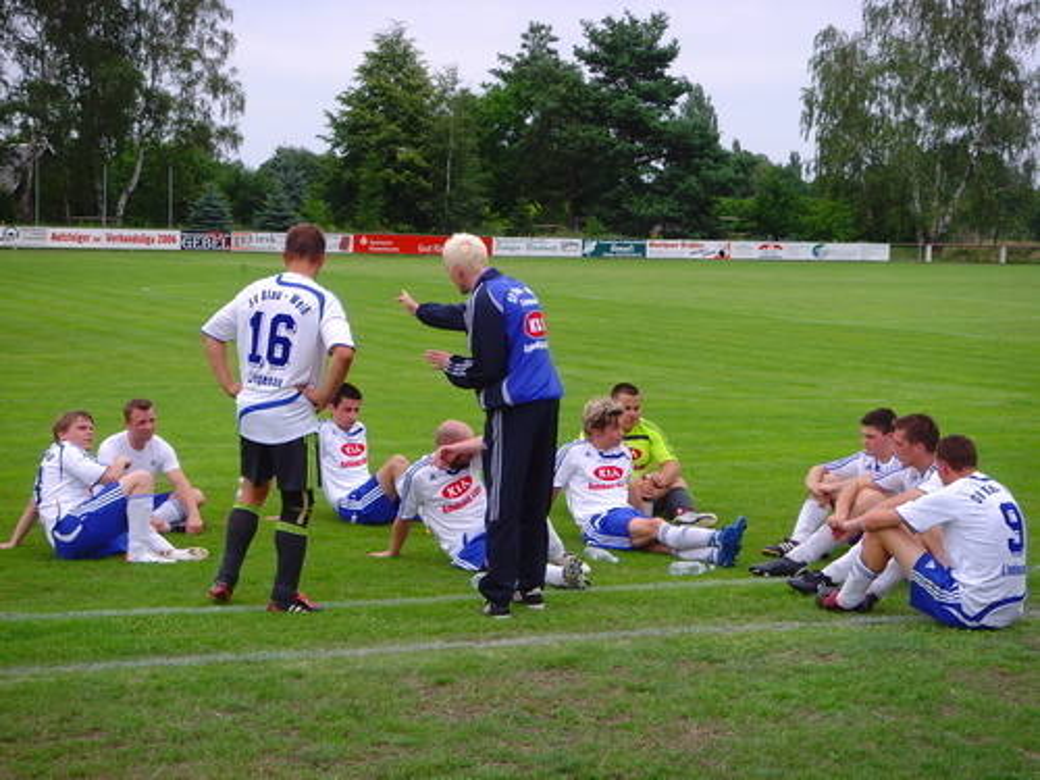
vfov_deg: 18.4
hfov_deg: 24.4
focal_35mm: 80
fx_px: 2404
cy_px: 390
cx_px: 520
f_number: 4.2
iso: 80
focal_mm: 13.7
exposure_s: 1/125
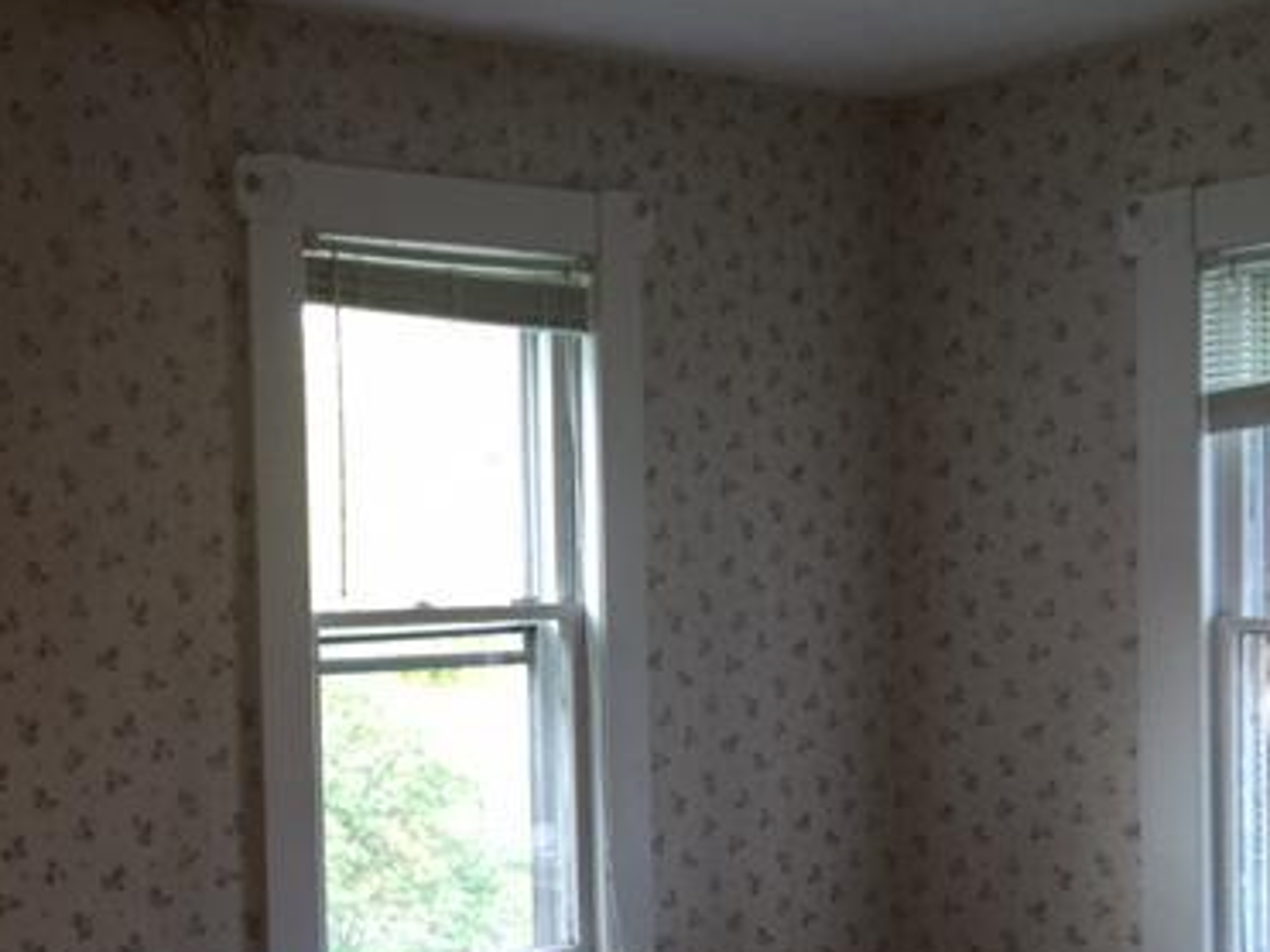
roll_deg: +1.7
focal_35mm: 50
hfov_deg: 36.3
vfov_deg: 28.8
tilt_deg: -3.6
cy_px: 671
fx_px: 1834
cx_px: 178
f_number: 2.2
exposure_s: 1/30
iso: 125
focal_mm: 4.15
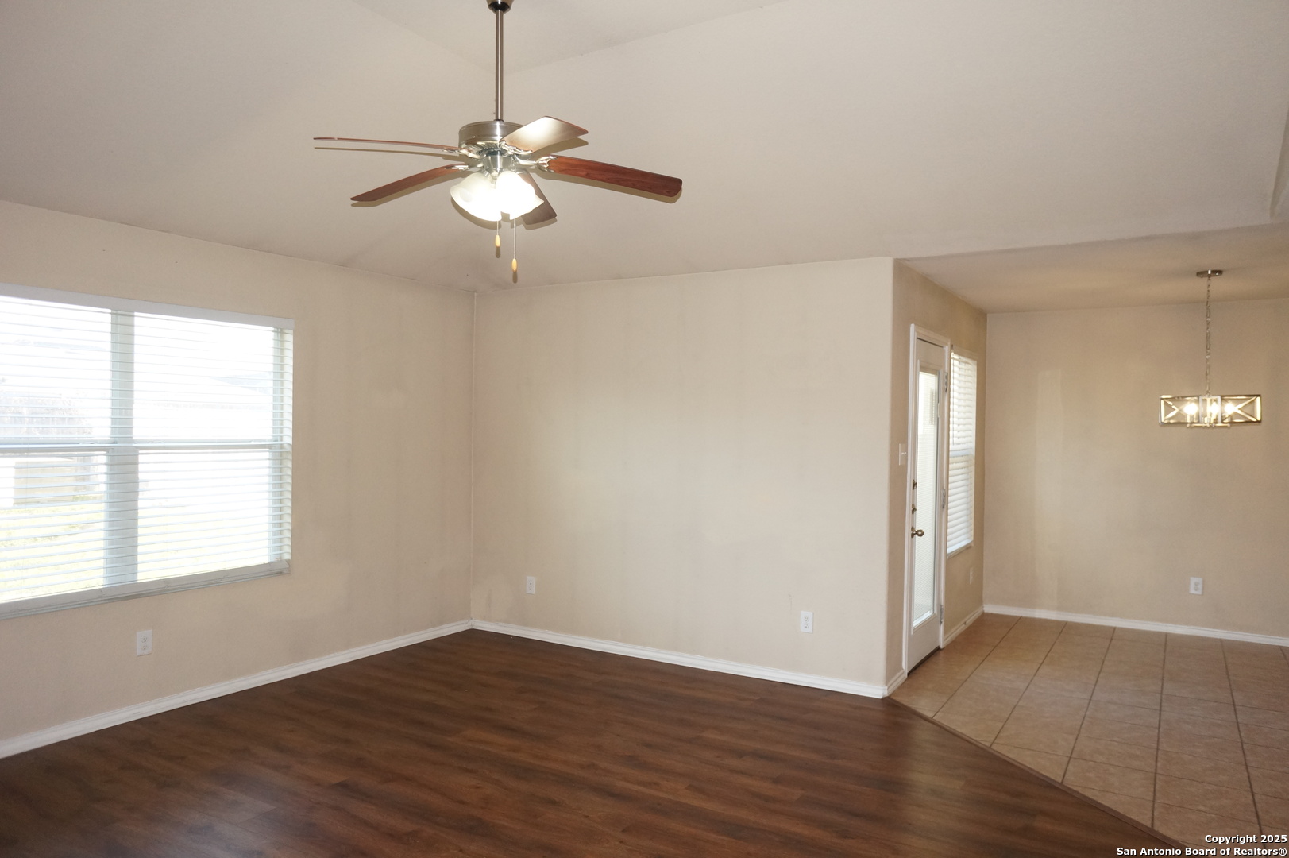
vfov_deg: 53.1
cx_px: 644
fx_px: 859
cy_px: 429
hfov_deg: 73.8
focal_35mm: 24
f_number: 4
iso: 800
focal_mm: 16
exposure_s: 1/160
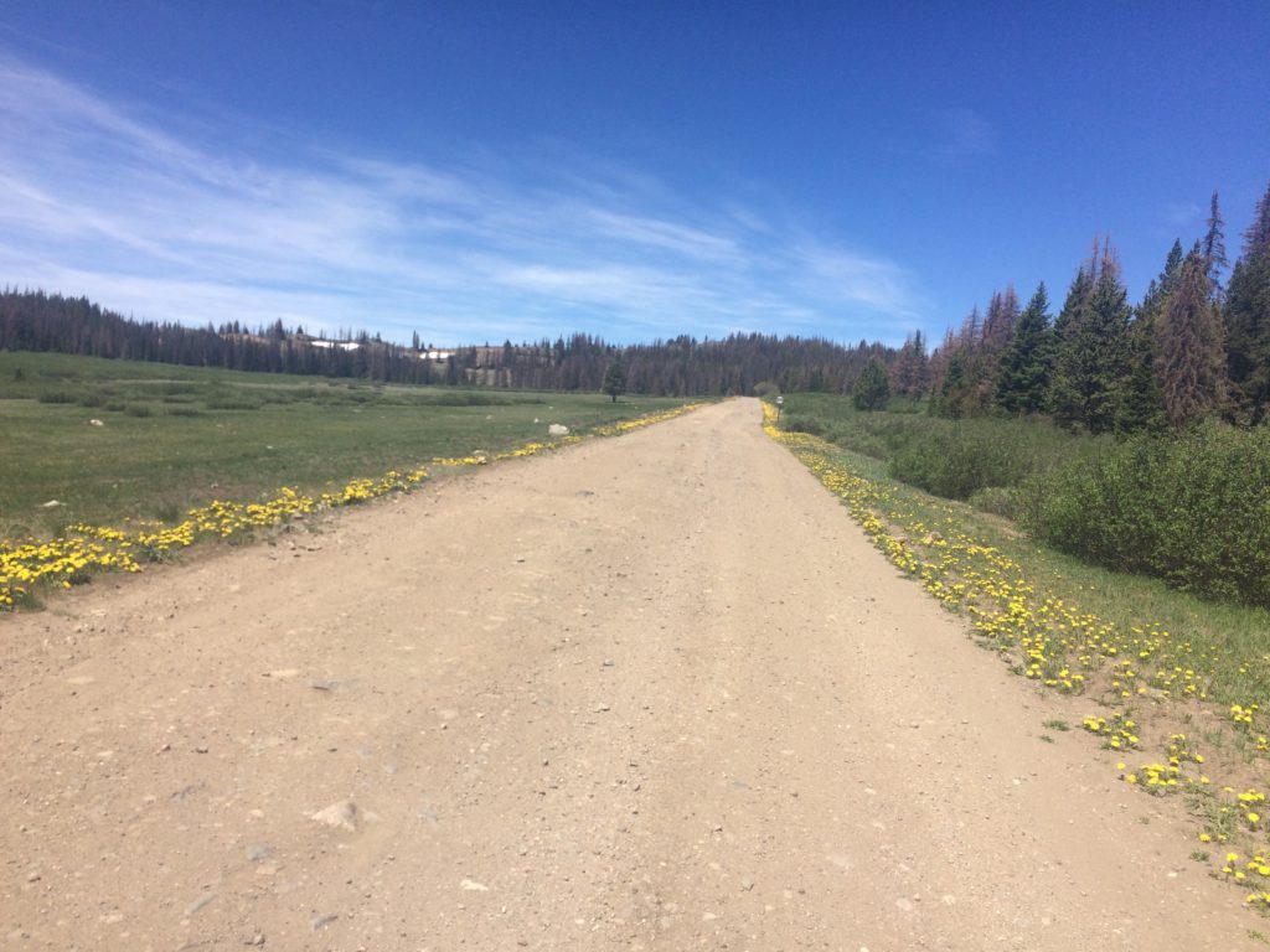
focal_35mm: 29
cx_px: 635
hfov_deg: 61.7
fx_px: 1064
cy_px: 476
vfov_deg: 48.2
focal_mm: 4.15
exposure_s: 1/2053
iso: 32
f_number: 2.2
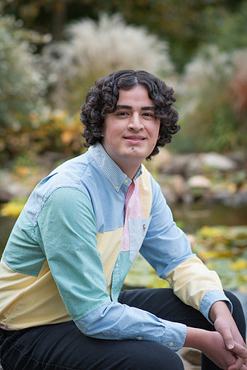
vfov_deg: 23.9
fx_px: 875
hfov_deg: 16.1
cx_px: 124
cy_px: 185
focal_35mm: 85
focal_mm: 85
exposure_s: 1/200
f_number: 2.8
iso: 160
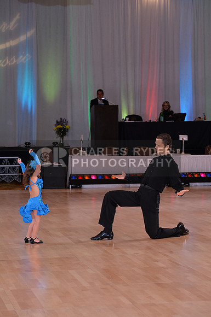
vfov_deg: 18.3
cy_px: 158
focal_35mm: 112
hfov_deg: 12.2
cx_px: 106
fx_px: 988
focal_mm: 112
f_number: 5.6
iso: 2000
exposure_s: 1/250
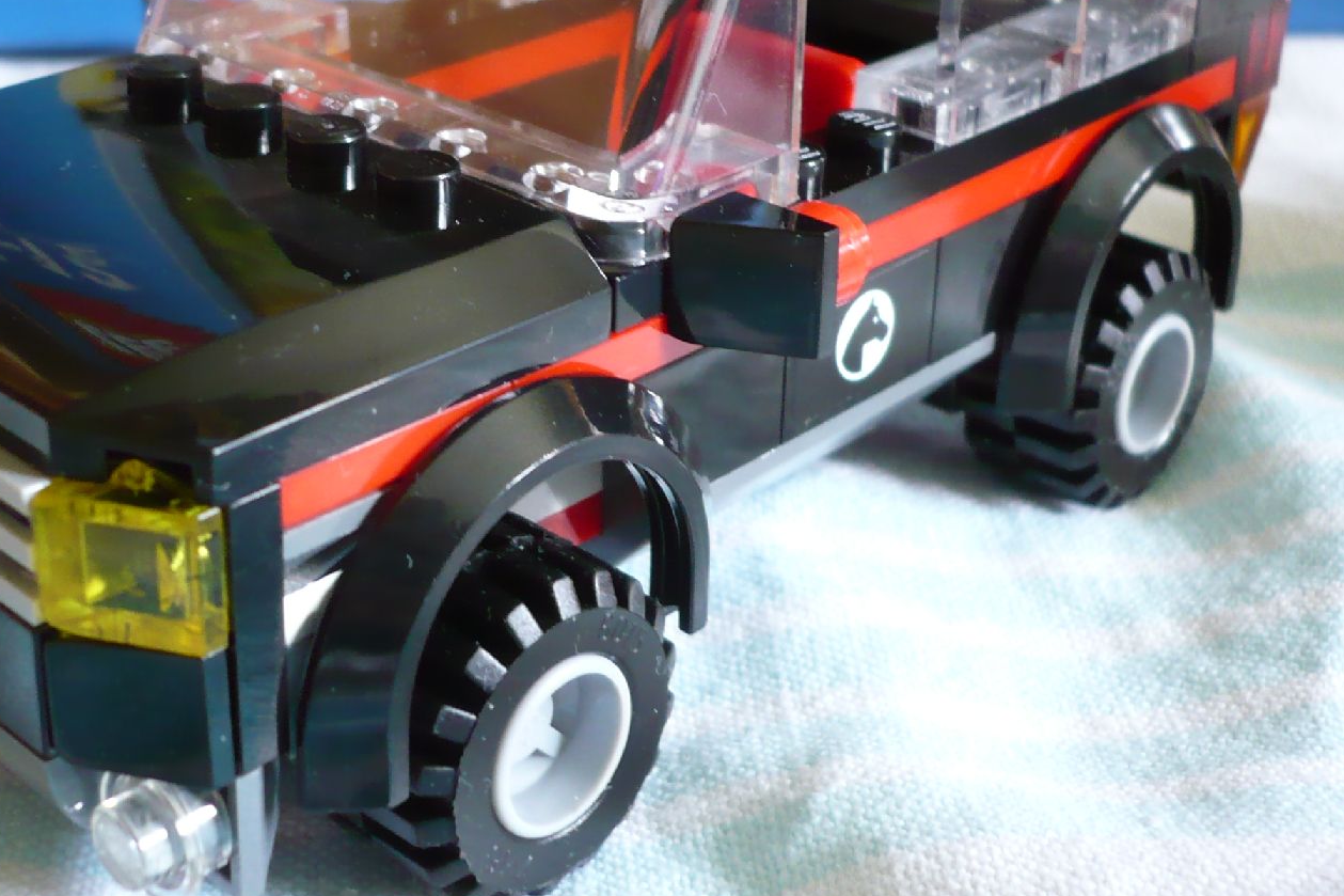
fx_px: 2128
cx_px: 507
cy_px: 210
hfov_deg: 34.9
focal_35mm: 57
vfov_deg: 23.5
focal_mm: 5.8
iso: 200
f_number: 2.8
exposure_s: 1/20
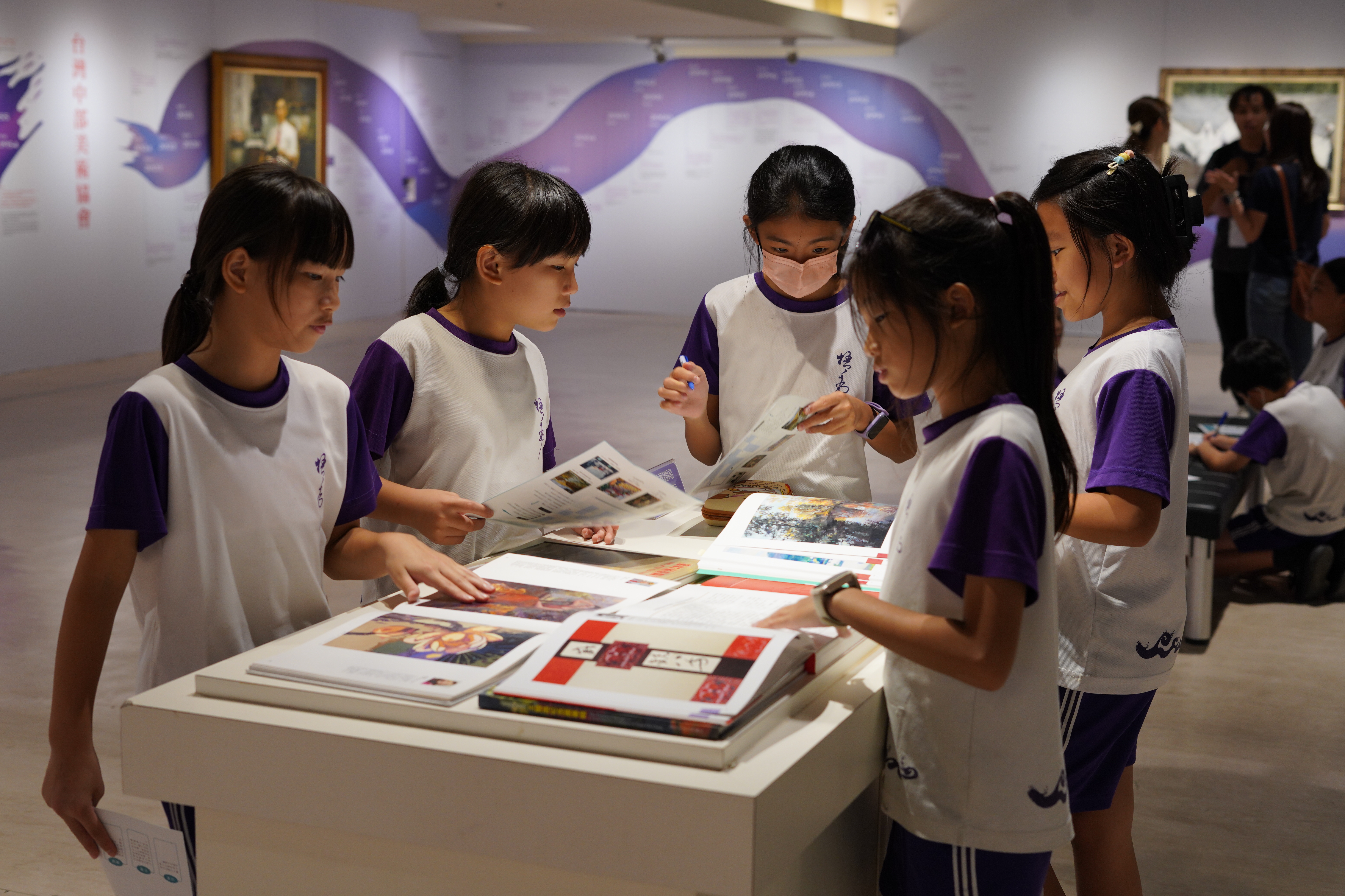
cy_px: 448
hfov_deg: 39.6
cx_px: 672
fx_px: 1868
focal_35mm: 50
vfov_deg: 27.0
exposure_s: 1/160
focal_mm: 50
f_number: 4
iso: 800
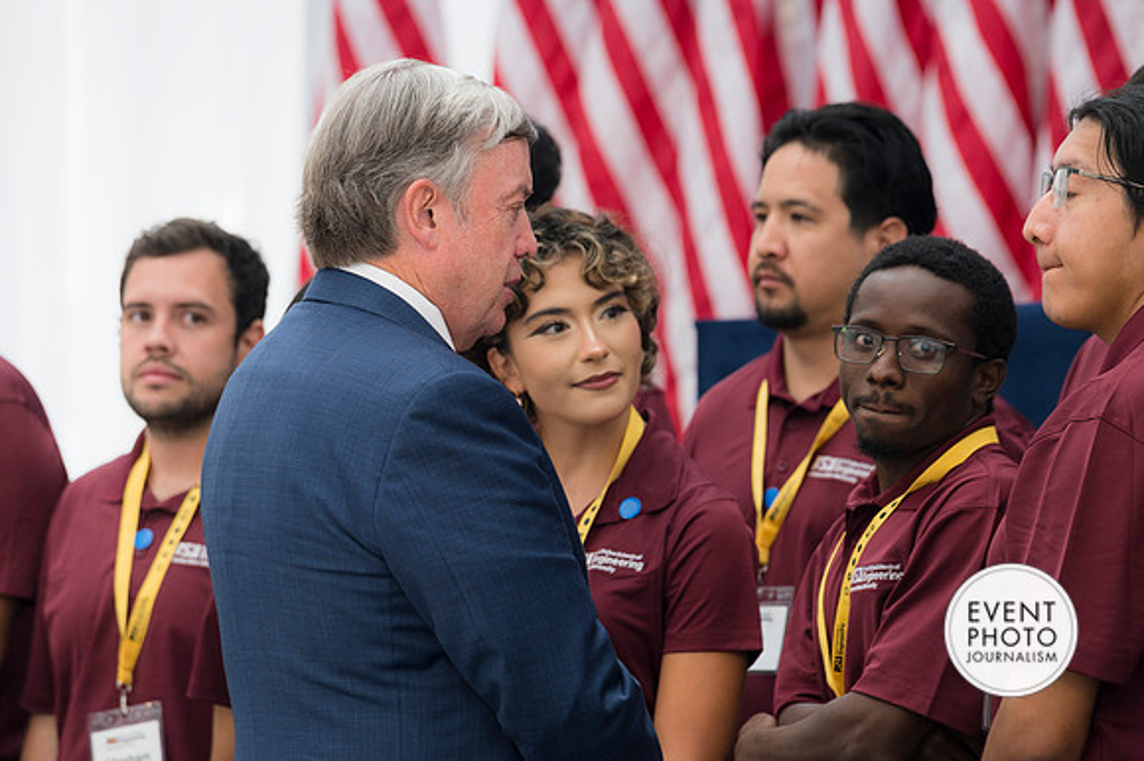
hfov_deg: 9.2
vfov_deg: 6.1
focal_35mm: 225
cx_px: 572
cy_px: 380
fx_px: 7146
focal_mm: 150
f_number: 4
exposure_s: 1/160
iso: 90
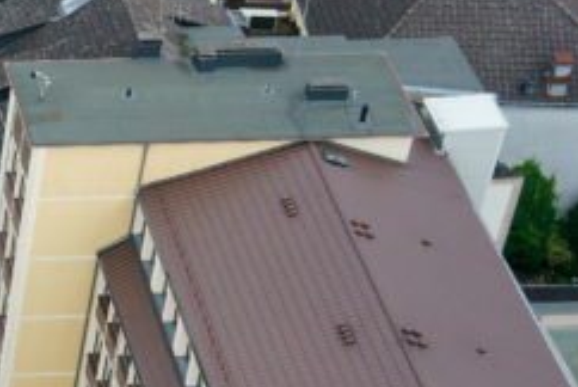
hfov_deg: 12.1
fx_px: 2379
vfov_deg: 9.3
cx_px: -614
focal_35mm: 148
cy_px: 269
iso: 400
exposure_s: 1/640
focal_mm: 35
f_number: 5
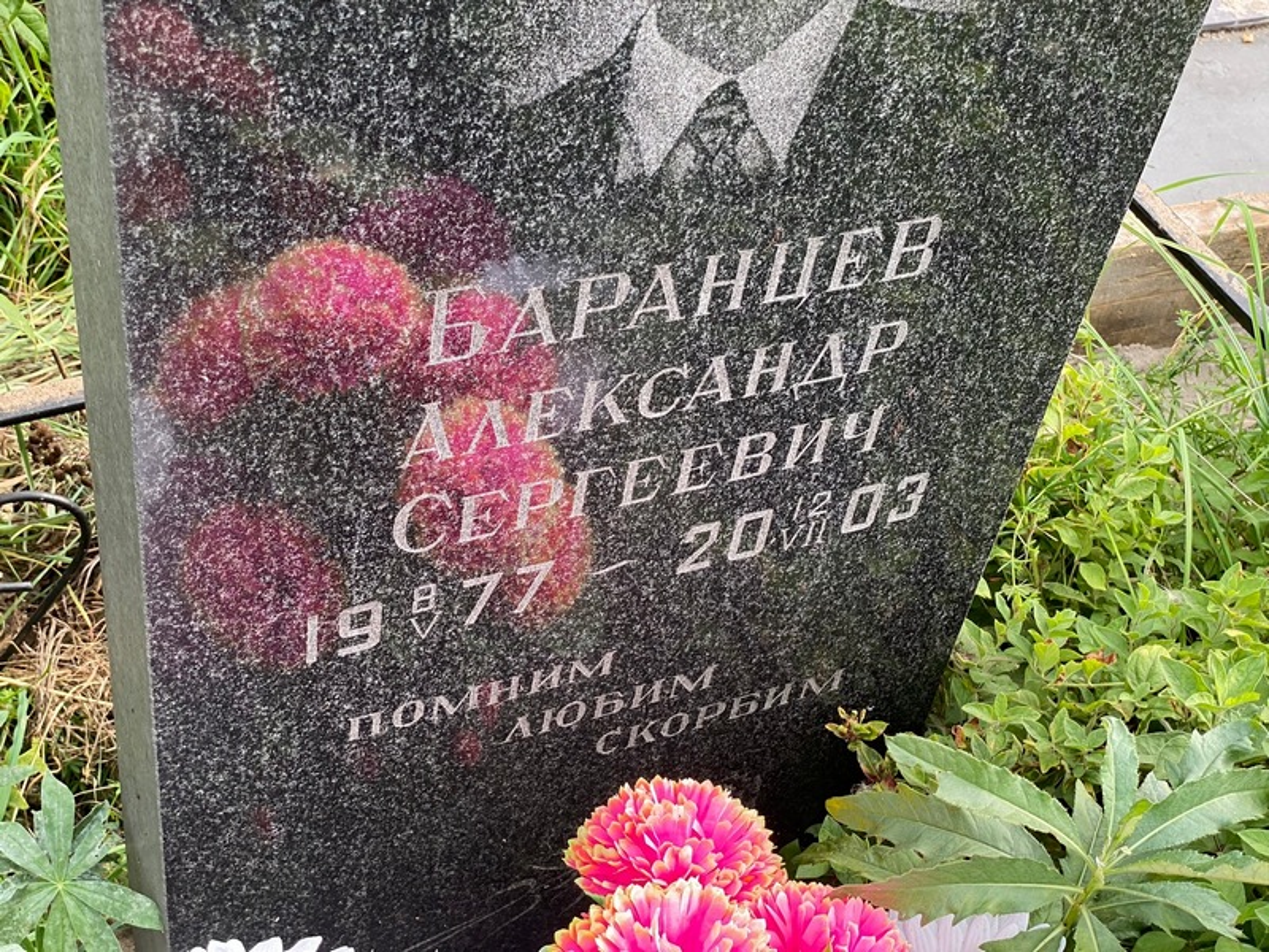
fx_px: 1906
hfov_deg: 36.8
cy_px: 476
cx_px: 634
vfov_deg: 28.0
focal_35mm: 52
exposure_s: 1/171
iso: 20
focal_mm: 6
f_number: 2
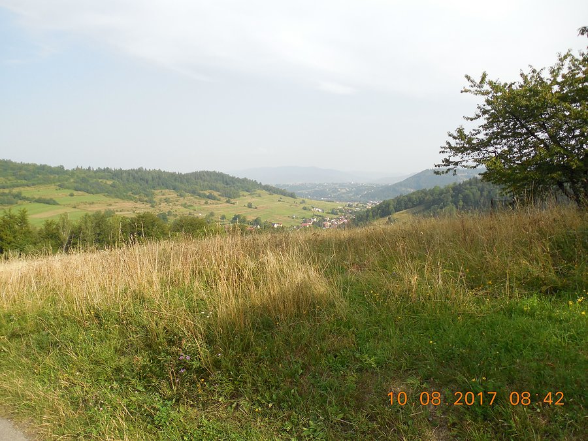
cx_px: 294
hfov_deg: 69.4
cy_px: 220
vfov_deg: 54.9
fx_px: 425
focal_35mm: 25
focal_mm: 4.5
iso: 125
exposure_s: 1/640
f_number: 3.3
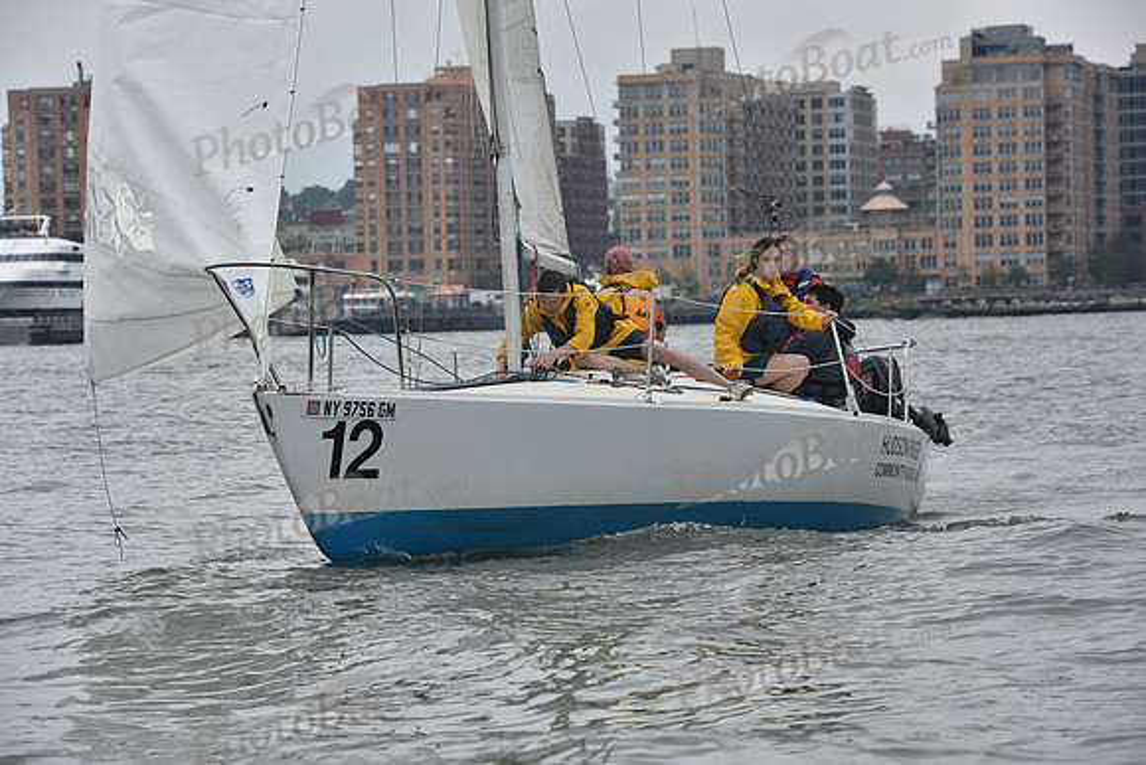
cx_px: 573
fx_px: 4617
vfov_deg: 9.5
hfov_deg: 14.2
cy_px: 382
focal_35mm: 145
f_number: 9
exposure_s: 1/800
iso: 400
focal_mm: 145
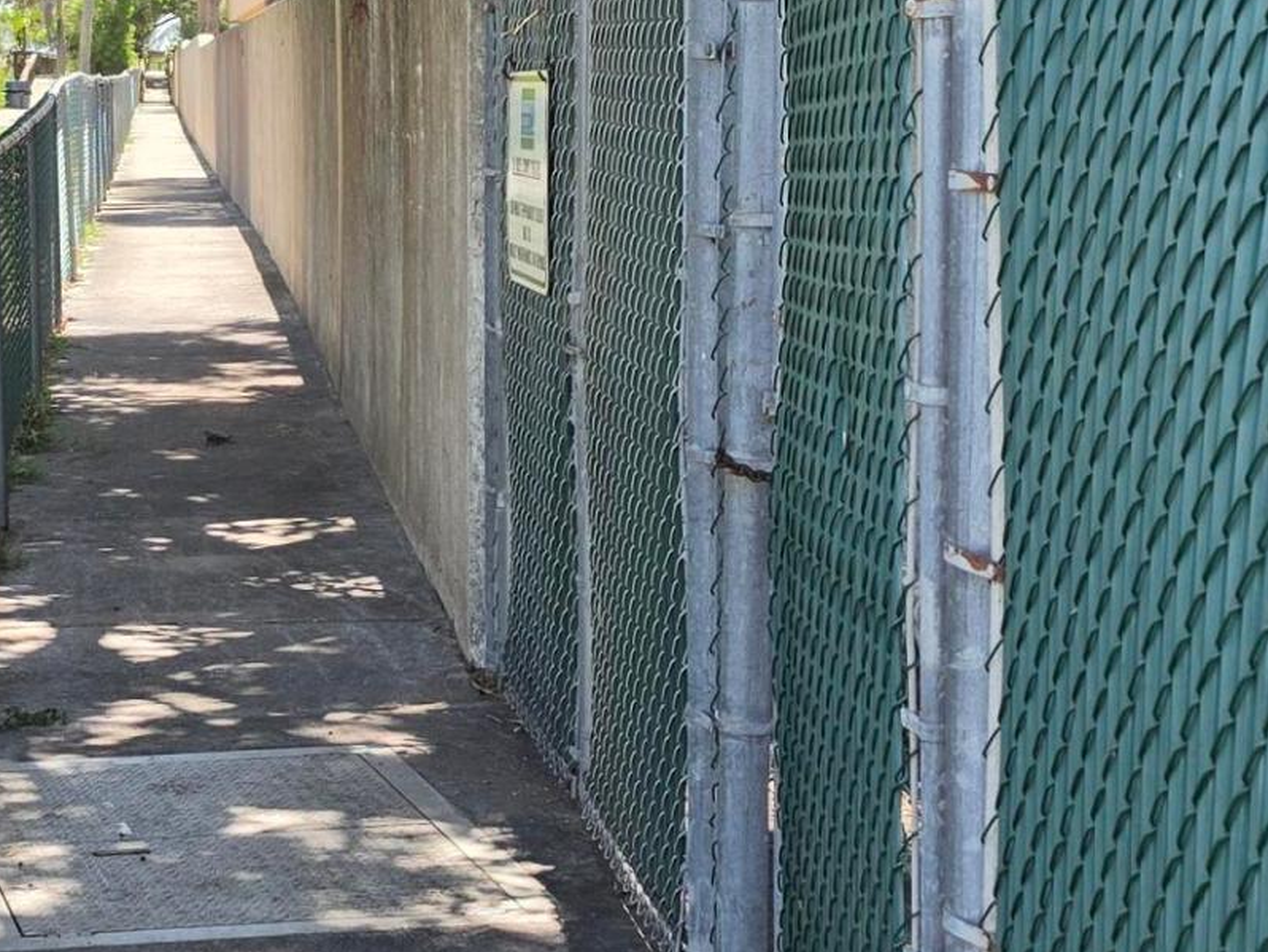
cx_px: 289
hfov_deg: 23.3
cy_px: 361
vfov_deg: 17.8
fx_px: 3041
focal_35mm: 83
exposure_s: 1/2752
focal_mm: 6.5
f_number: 1.4
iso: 64
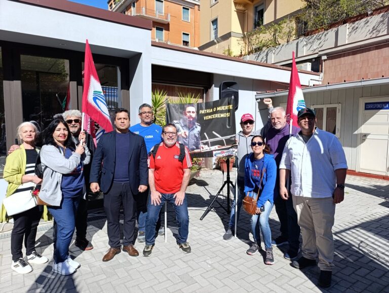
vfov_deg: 59.0
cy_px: 146
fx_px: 259
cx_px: 194
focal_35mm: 23
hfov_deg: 73.9
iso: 50
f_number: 1.6
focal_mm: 6.14
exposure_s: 1/541
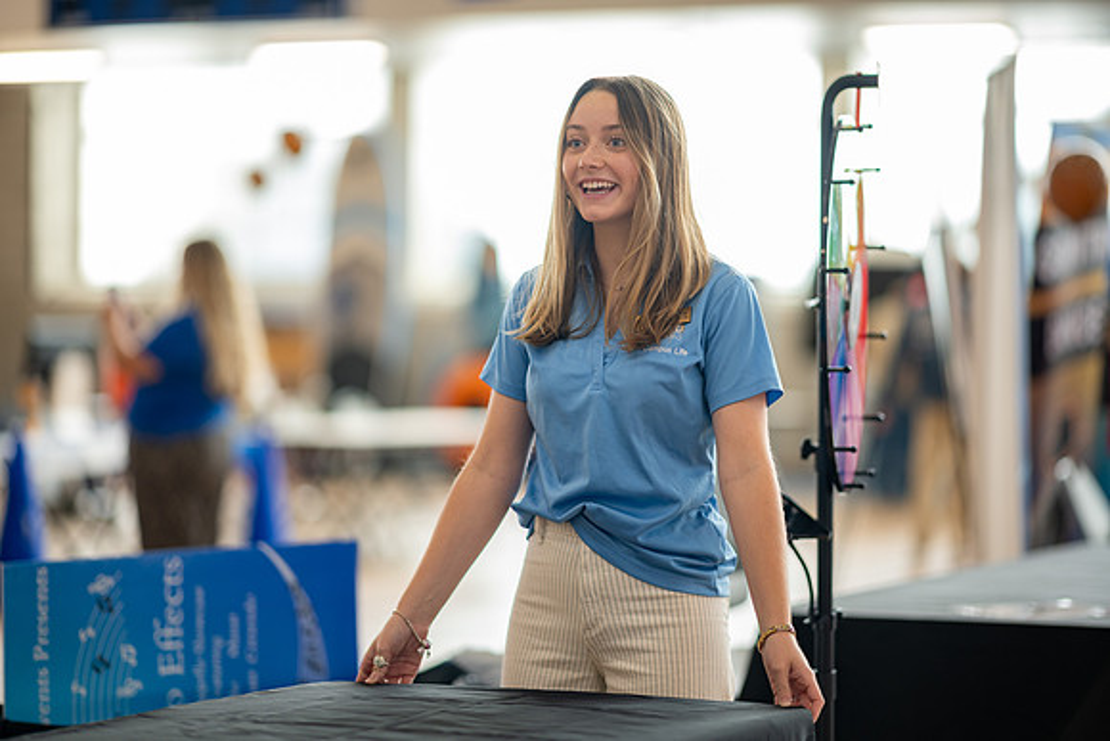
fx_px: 3238
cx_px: 555
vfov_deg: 13.0
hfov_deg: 19.5
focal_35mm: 105
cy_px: 370
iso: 160
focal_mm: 105
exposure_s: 1/160
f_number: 1.4
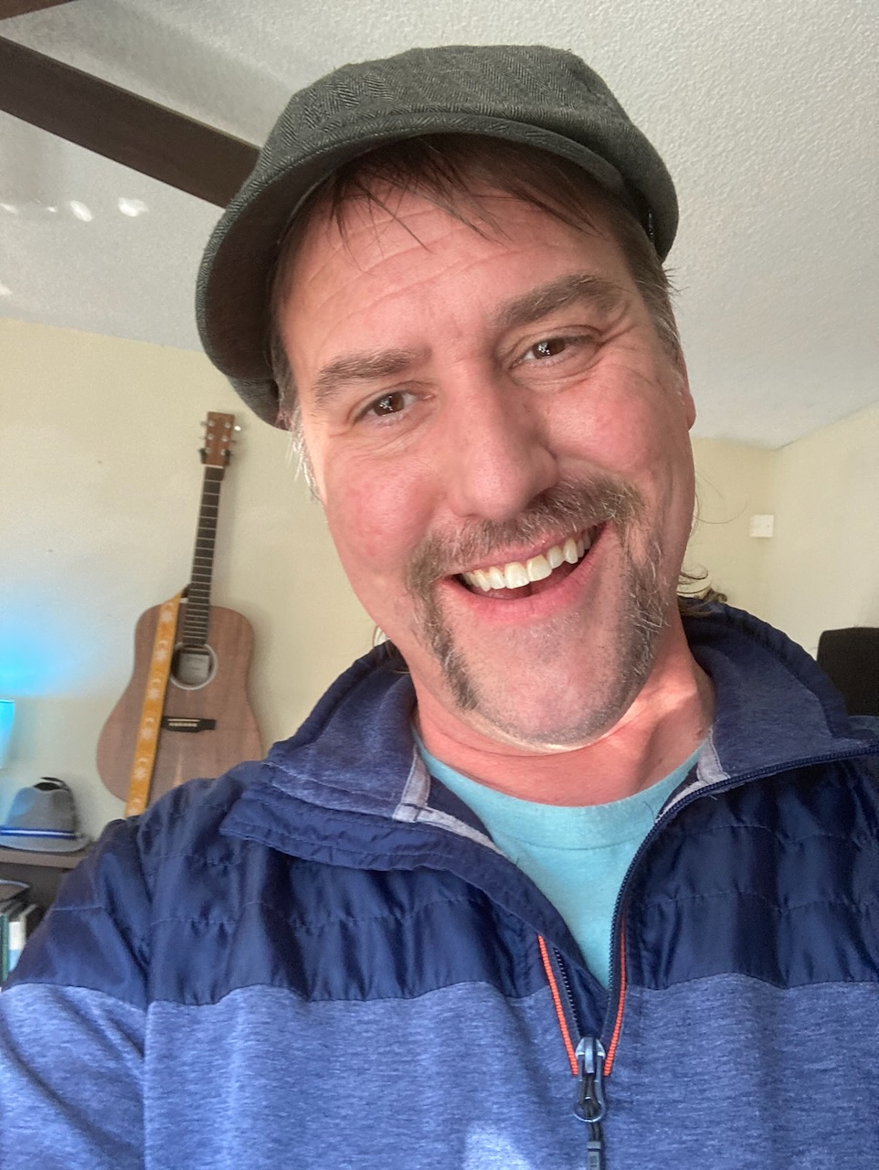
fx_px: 1082
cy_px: 585
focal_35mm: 32
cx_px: 440
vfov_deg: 56.8
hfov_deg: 44.2
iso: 125
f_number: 2.2
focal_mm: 2.87
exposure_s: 1/60
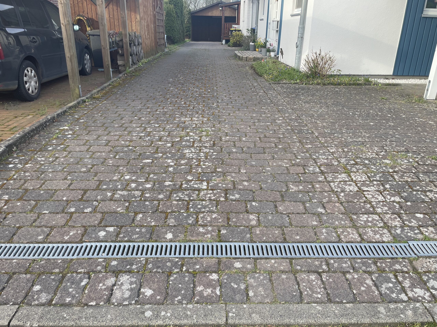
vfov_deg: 53.1
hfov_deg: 67.3
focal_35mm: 26
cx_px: 218
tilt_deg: -21.4
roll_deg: -1.5
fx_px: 328
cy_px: 164
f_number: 1.6
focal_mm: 4.2
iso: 32
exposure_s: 1/350
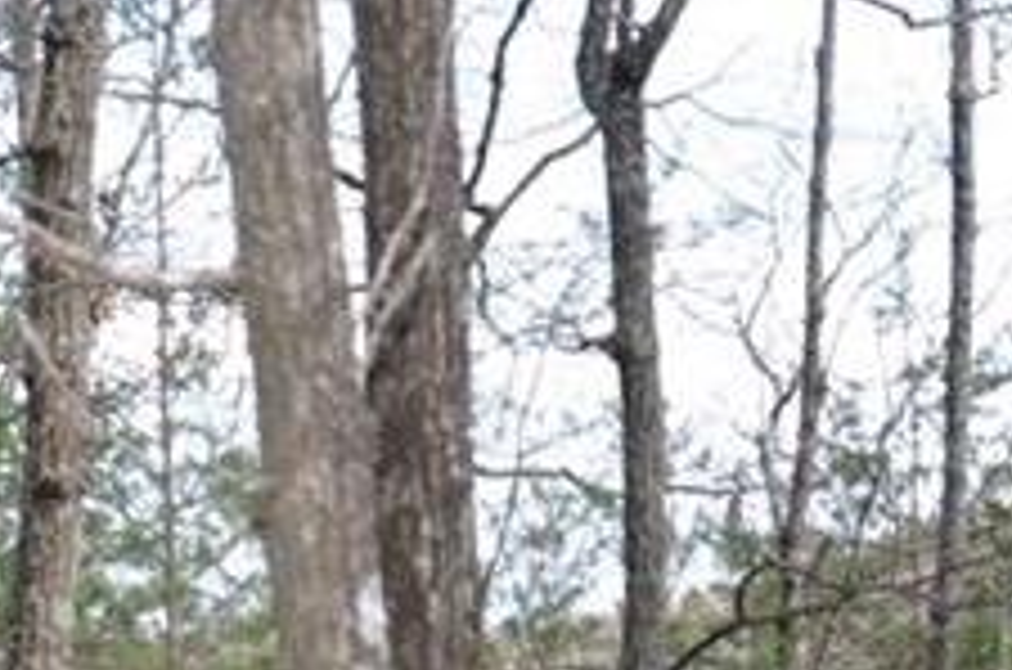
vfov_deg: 10.7
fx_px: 3450
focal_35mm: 123
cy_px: 1021
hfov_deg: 16.0
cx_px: -243
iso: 200
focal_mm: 18
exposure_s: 1/200
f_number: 5.6
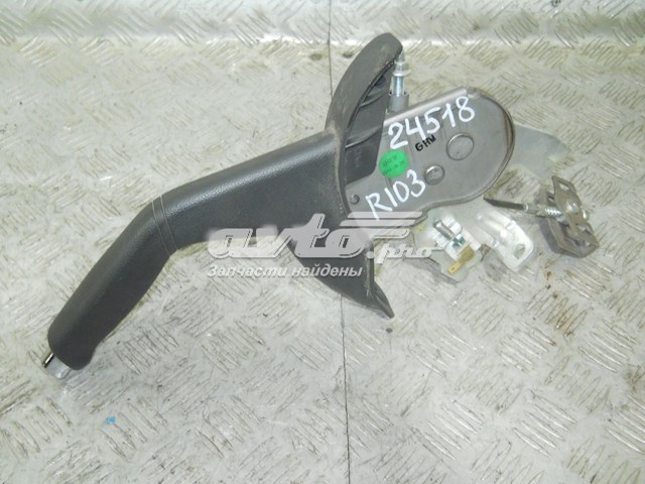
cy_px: 242
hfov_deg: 45.8
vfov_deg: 35.1
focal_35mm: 41
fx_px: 764
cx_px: 322
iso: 320
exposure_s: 1/30
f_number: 3.1
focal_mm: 6.72
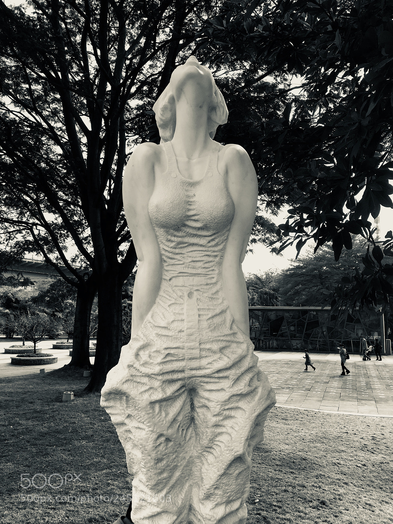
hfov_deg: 48.2
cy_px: 262
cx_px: 196
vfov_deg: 61.7
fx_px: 439
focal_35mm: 29
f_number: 2.2
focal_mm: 4.15
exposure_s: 1/793
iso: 25
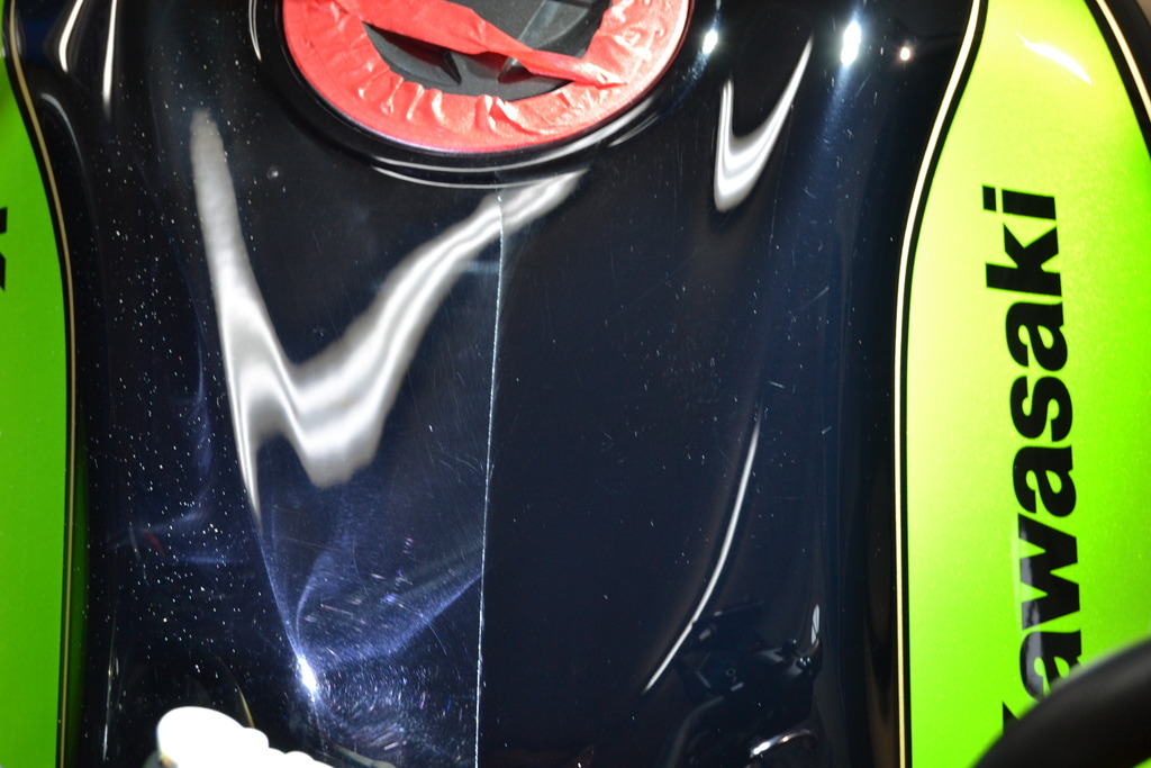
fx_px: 2638
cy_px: 384
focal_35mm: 82
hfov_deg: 24.6
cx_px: 576
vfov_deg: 16.6
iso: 640
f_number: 5.6
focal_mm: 55
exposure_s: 1/60
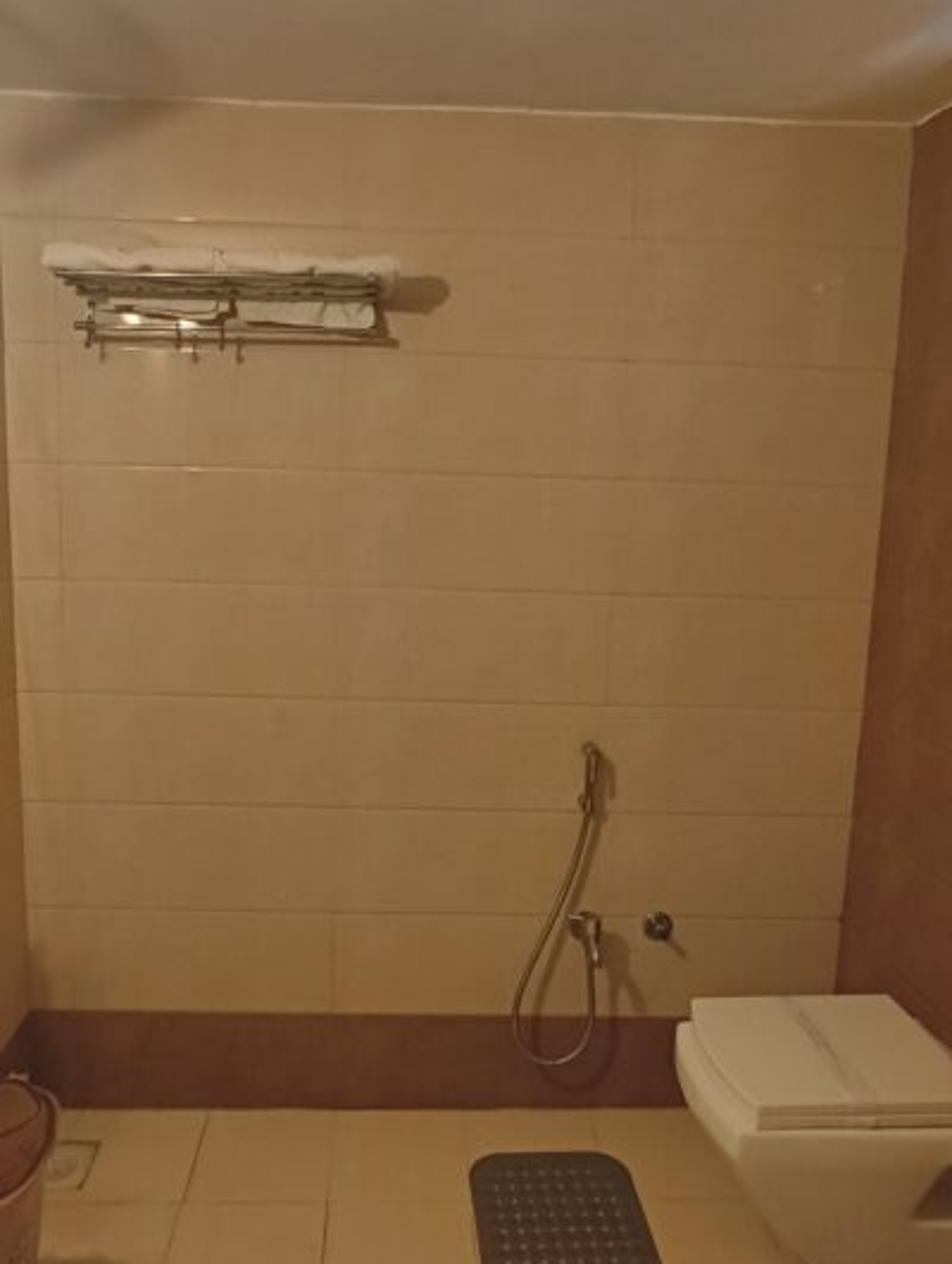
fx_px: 987
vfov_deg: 65.2
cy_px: 626
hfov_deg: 51.4
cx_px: 422
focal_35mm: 27
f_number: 2.2
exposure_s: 1/50
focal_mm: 2.15
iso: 854
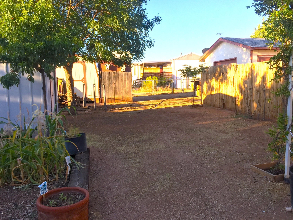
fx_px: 245
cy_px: 110
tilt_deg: -5.6
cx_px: 146
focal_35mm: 29
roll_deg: -0.2
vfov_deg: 48.2
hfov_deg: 61.7
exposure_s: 1/638
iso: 32
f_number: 2.2
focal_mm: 4.15
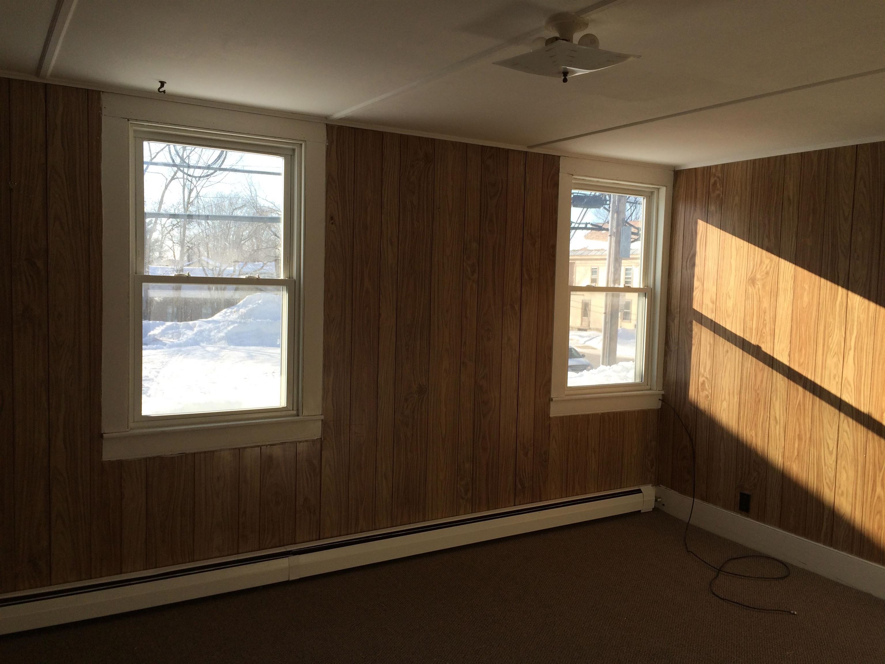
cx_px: 442
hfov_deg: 61.7
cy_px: 332
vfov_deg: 48.2
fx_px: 741
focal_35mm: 29
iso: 32
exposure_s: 1/631
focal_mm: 4.15
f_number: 2.2
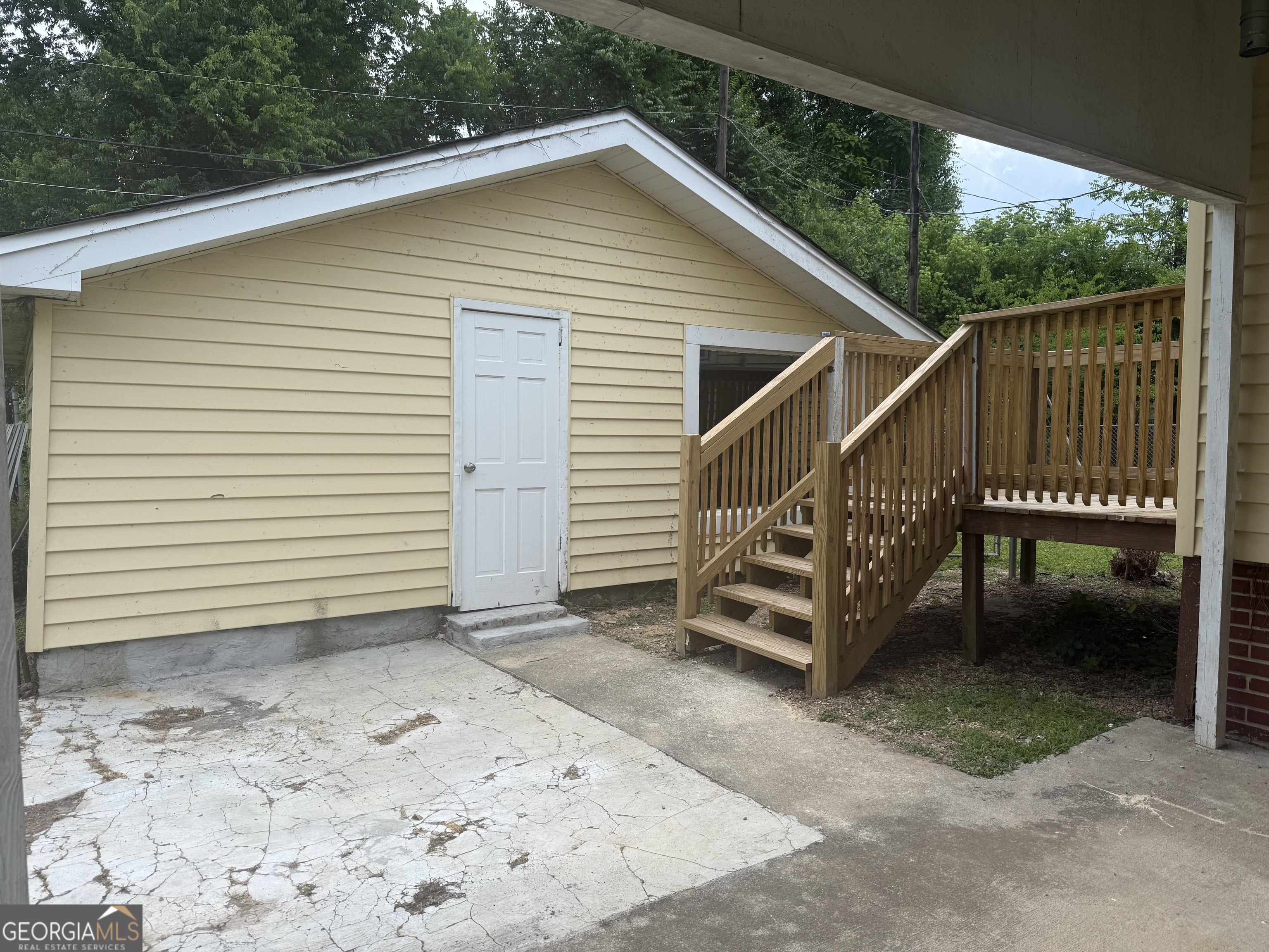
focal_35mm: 24
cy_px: 476
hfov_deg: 71.6
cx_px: 634
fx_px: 880
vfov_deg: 56.8
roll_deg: -0.3
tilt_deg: -2.7
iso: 80
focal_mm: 6.76
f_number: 1.78
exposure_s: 1/2801
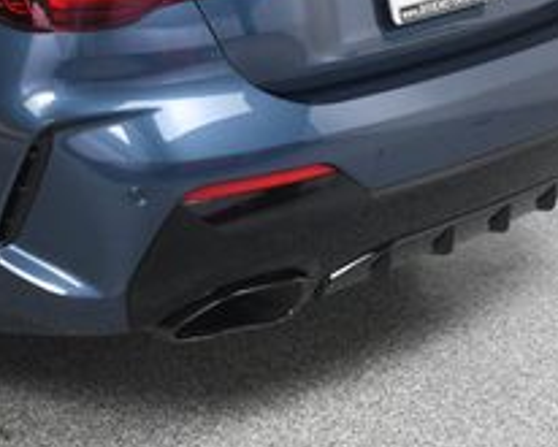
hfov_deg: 17.6
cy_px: 27
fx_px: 1735
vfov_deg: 14.5
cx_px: -76
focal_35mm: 105
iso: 100
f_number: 8
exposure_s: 1/160
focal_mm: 24
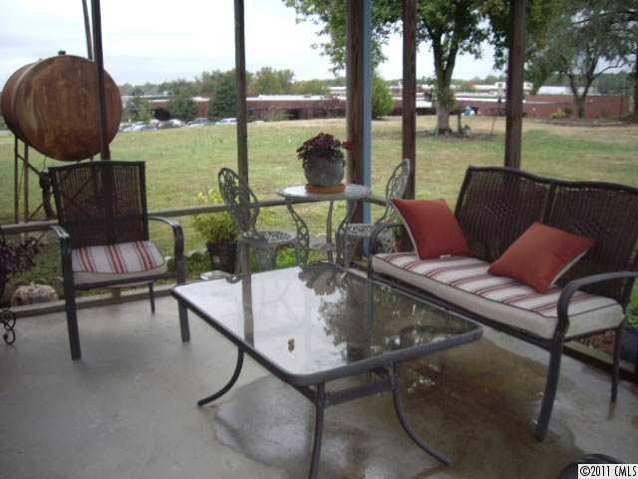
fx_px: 700
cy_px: 240
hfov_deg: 49.0
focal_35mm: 38
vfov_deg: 37.7
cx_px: 319
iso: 100
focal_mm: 6.2
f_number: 2.7
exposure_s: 1/320
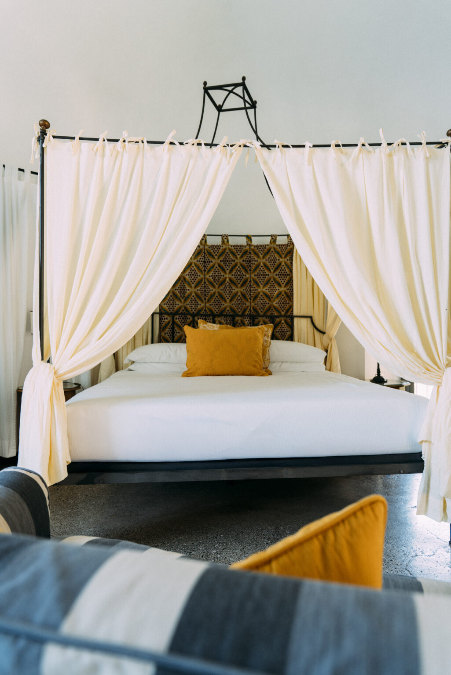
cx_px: 226
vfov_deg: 68.2
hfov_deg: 48.6
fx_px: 499
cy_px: 338
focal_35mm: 27
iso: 320
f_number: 3.5
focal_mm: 26.6
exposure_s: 1/80
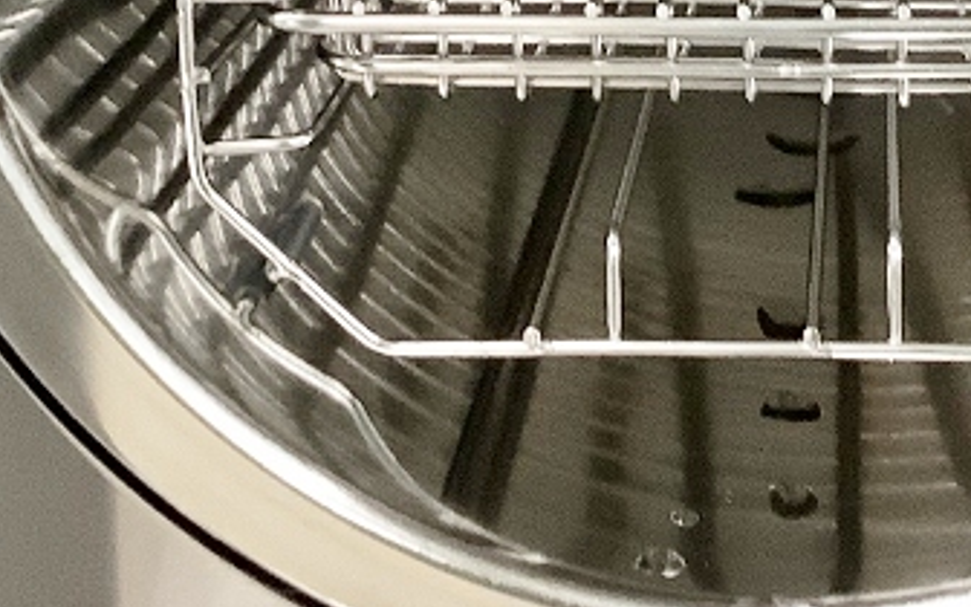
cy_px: -202
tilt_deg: -11.9
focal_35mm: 100
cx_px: 728
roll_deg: -0.1
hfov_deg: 20.6
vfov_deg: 12.6
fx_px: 2646
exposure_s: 1/40
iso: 320
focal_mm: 3.3
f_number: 2.4
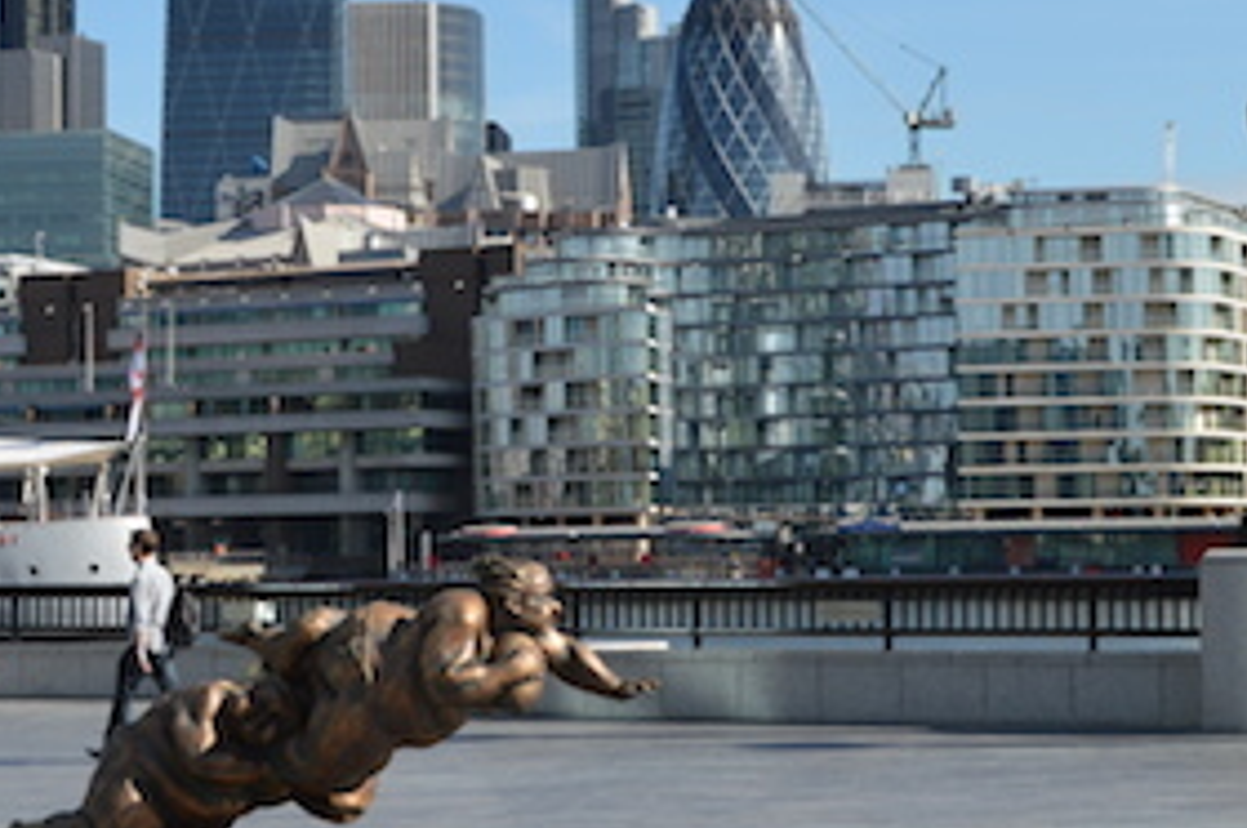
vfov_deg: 14.2
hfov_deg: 21.3
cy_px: 427
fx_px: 3321
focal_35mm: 96
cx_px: 615
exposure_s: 1/250
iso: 100
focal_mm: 28
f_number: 8
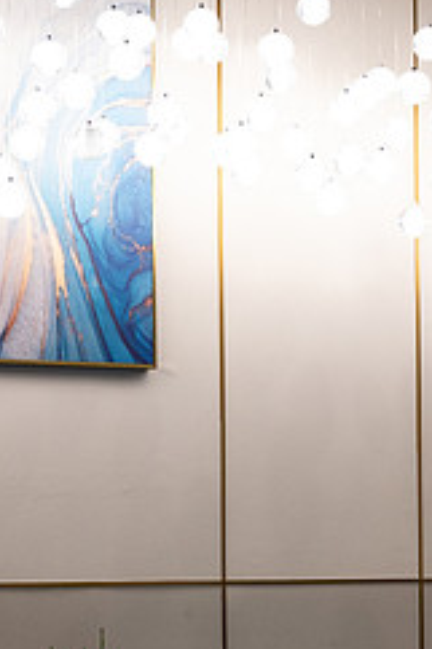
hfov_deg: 8.1
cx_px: 64
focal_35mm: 168
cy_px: 457
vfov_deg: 12.2
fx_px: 3028
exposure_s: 1/400
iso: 1250
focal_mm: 70
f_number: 2.8
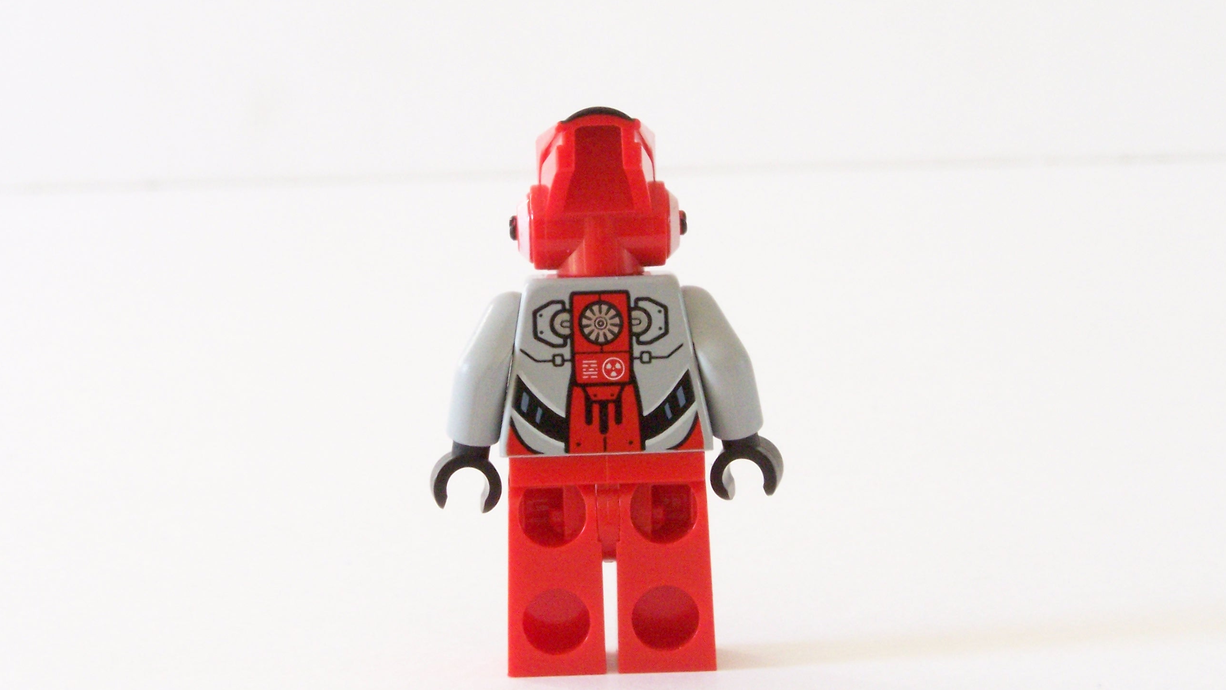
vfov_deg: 11.8
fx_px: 3349
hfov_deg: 20.7
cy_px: 338
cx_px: 615
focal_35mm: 103
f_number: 8
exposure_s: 1/15
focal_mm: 15.6
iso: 400
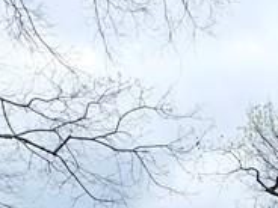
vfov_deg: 14.1
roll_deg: -0.7
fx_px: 626
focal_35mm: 78
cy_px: 475
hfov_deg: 24.1
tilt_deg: -4.8
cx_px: 264
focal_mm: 2.22
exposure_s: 1/858
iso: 40
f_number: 2.2
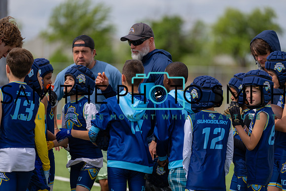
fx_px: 1589
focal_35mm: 200
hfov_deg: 10.3
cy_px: 96
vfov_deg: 6.9
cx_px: 143
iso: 100
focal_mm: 200
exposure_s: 1/3200
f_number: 2.8
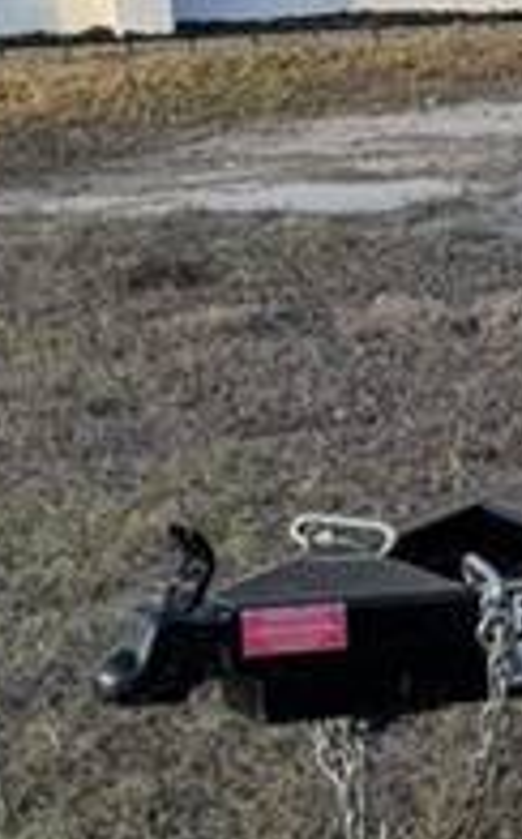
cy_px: 441
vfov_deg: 15.7
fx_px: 3036
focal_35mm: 133
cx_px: 1579
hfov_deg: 8.3
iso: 80
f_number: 1.78
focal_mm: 6.76
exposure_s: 1/858
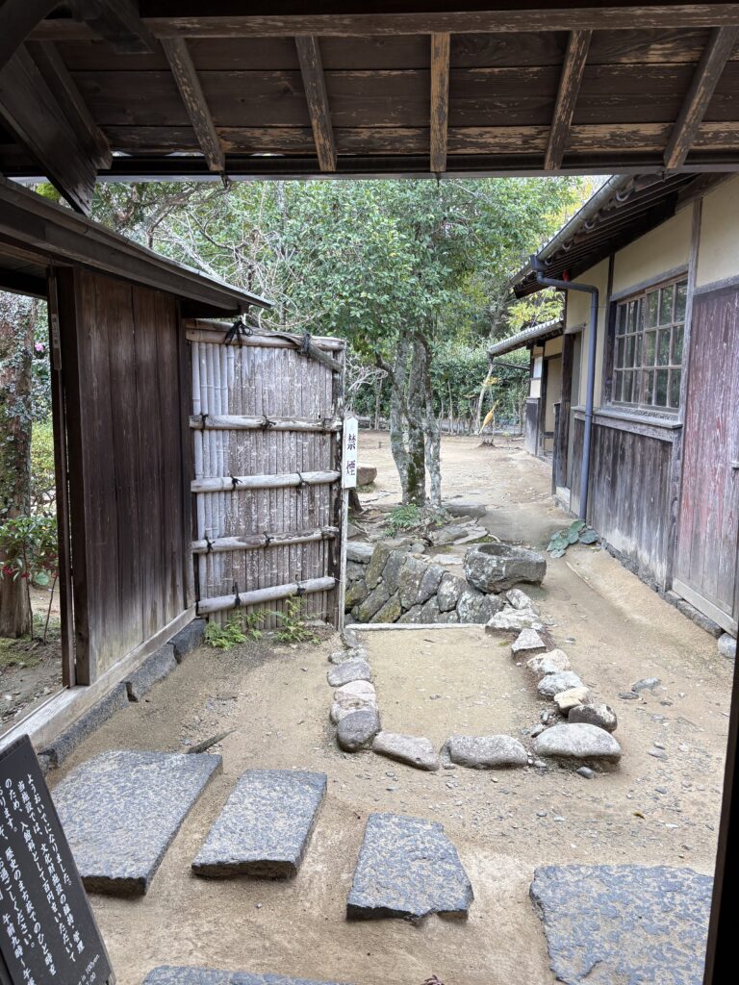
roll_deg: +0.2
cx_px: 370
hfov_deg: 53.1
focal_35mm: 26
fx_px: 740
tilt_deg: -5.6
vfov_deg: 67.3
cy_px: 492
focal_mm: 5.96
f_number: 1.6
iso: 50
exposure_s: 1/122
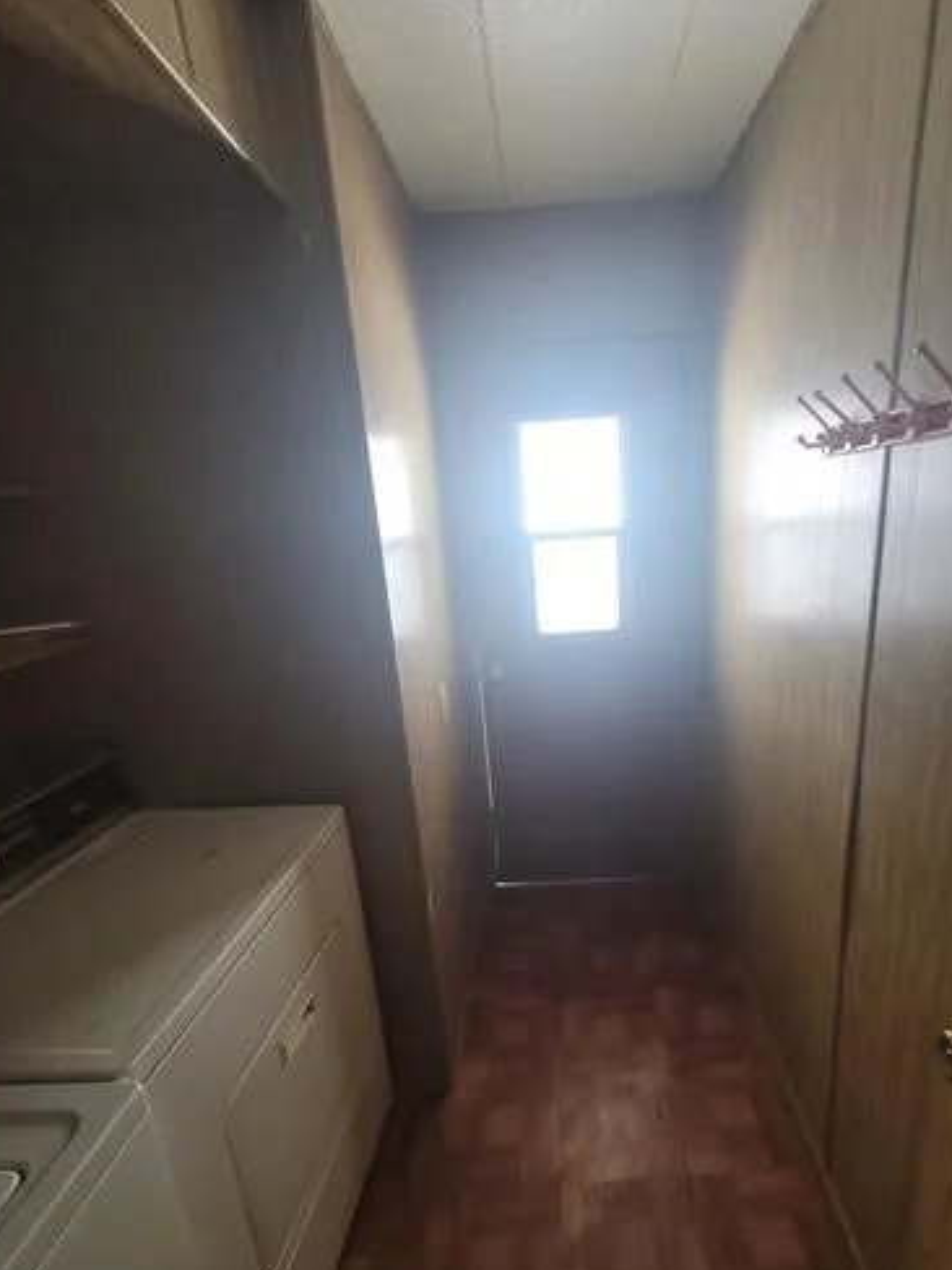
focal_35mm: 16
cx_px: 551
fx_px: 587
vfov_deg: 94.2
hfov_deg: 77.5
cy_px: 692
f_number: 2.2
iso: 400
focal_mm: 2.2
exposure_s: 1/60
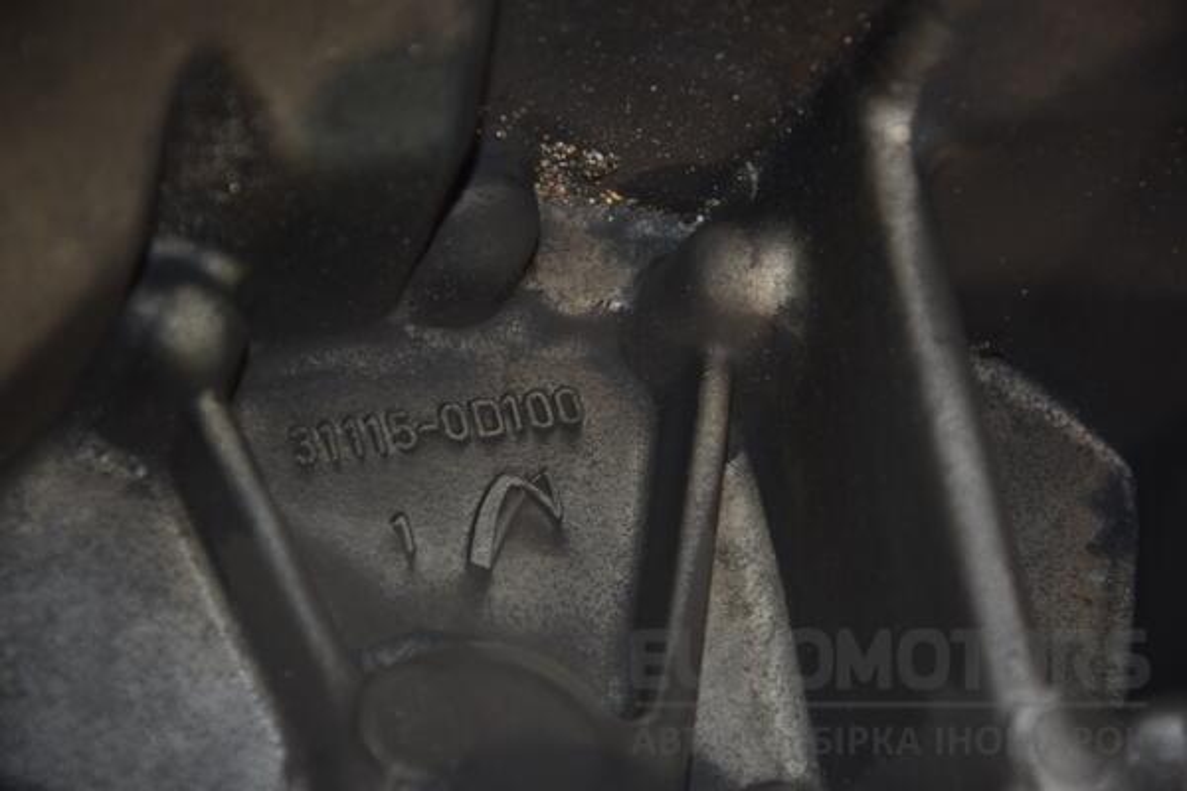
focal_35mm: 158
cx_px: 594
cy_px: 396
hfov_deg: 13.0
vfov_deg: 8.7
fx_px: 5193
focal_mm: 105
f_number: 5.6
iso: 800
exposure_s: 1/60
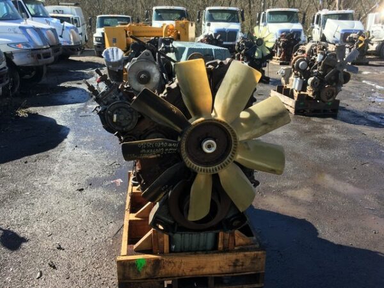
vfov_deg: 48.2
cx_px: 192
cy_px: 144
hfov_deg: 61.7
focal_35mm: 29
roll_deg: +0.0
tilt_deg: -19.1
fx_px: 322
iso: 25
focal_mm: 4.15
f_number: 2.2
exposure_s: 1/458
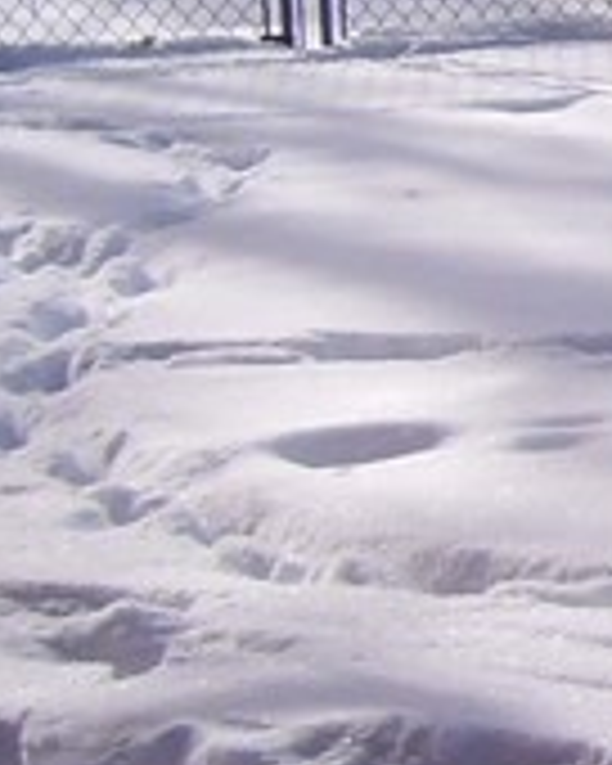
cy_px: 40
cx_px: 2034
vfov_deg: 9.1
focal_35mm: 211
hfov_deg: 6.5
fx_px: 4777
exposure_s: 1/500
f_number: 4.8
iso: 80
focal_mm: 6
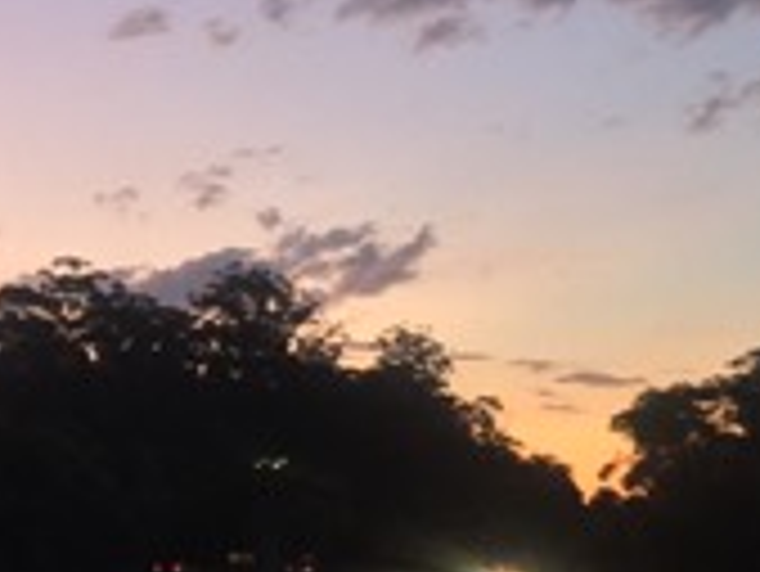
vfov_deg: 16.6
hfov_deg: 20.9
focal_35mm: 89
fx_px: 1955
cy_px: 261
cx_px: -90
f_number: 2.2
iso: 200
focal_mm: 4.15
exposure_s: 1/30
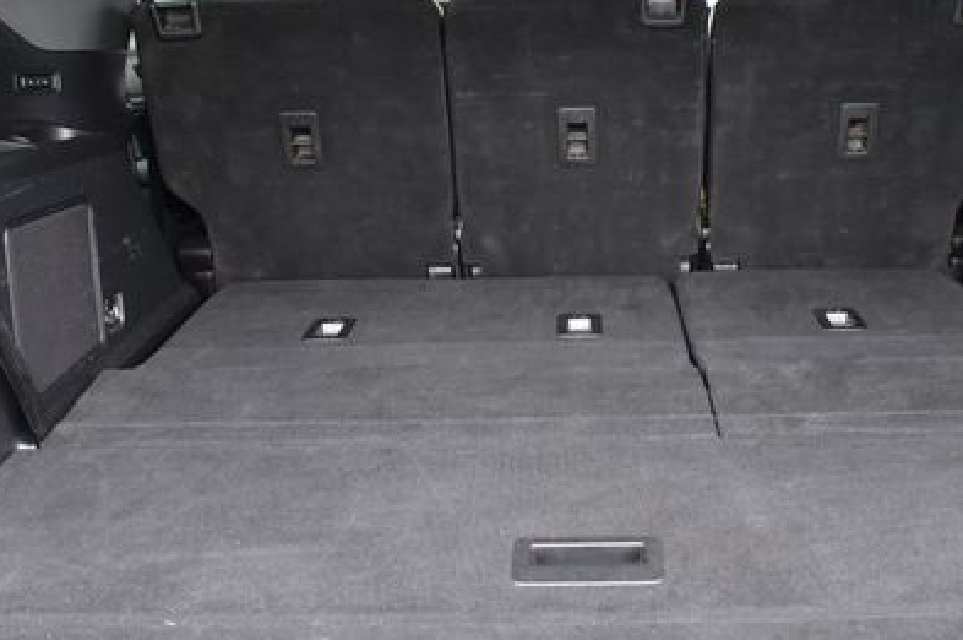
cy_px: 304
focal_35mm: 44
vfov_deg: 30.4
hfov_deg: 44.2
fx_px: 1176
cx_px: 593
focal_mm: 18
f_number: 6.3
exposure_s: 1/15
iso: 720
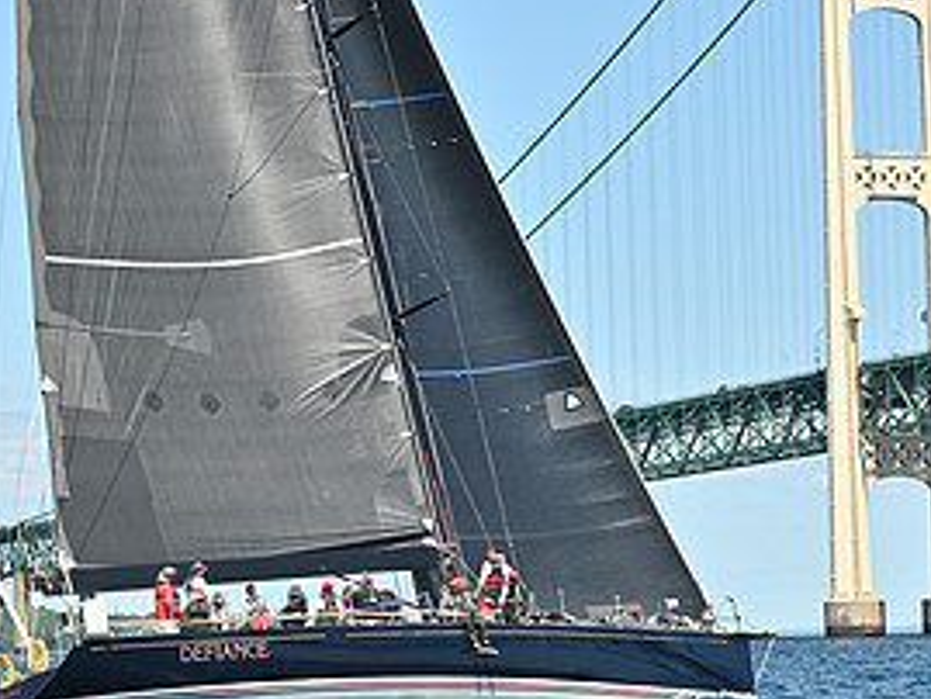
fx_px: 4736
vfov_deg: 8.4
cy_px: 183
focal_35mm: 176
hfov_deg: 11.2
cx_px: 292
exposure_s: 1/1000
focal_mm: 85
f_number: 8
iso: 320
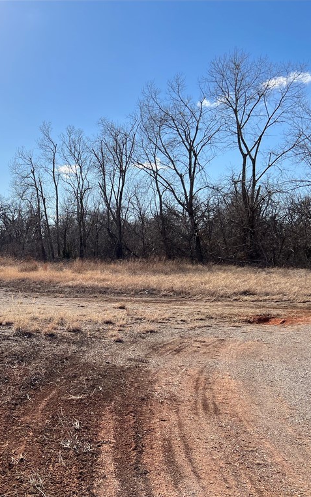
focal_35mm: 37
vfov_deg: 52.7
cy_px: 249
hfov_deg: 32.2
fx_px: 502
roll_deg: -0.6
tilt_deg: -0.2
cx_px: 14
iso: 50
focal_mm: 5.7
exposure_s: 1/6579
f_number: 1.5
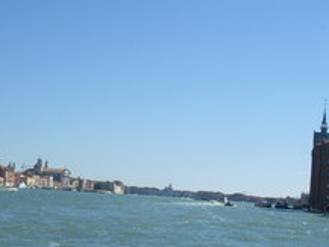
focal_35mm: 70
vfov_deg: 21.0
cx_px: 179
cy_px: 159
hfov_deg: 27.7
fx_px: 666
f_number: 8.4
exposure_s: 1/350
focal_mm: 6.3
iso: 80
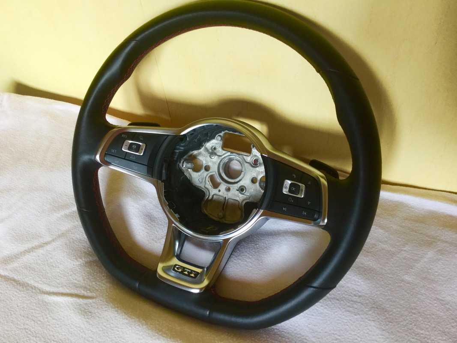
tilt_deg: -48.8
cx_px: 228
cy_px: 172
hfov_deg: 58.4
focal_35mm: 31
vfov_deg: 45.4
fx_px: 409
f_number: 2.4
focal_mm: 3.3
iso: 100
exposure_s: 1/33
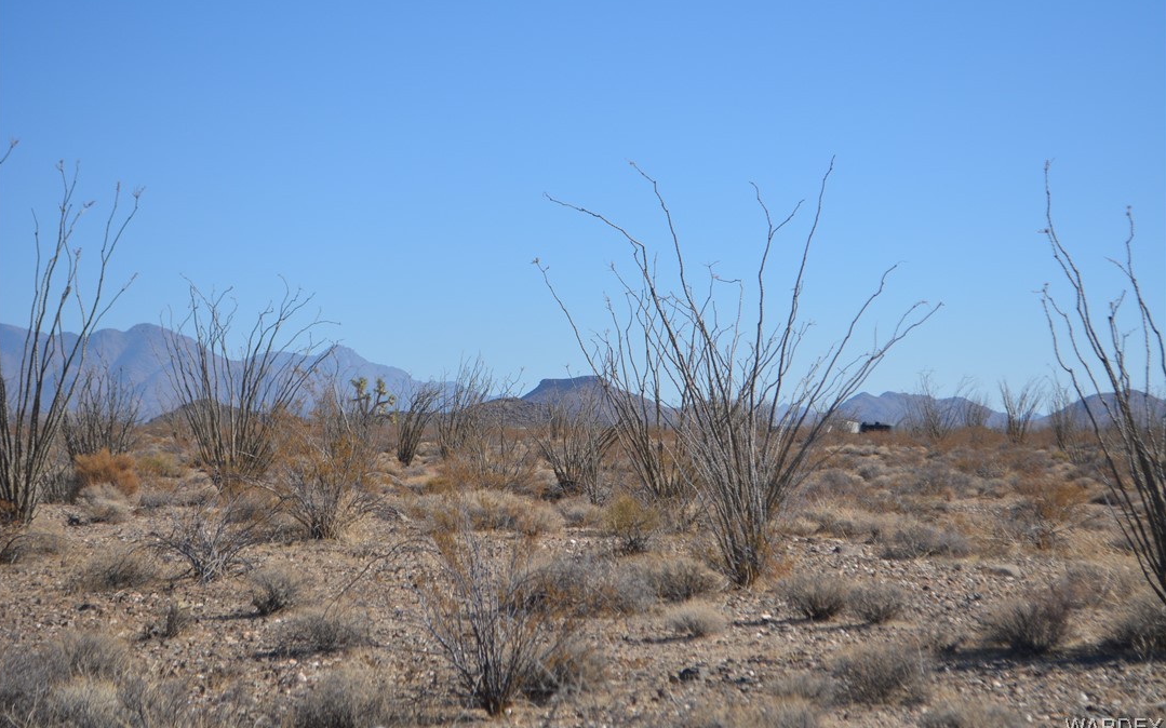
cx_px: 582
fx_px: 2685
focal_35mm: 85
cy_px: 359
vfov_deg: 15.4
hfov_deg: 24.5
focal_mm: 55
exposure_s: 1/1600
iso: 400
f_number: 7.1
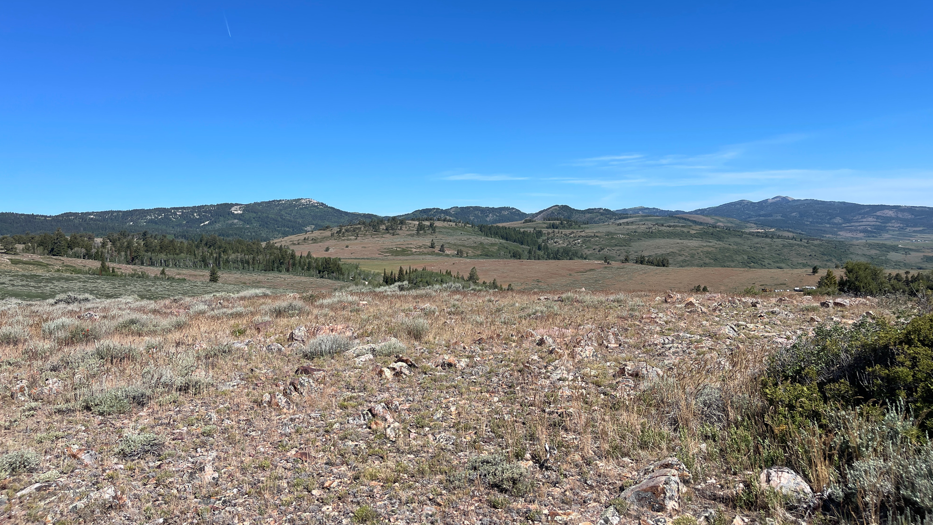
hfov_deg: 67.9
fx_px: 693
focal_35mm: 28
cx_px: 479
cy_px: 183
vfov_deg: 41.1
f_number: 1.6
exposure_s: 1/4348
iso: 32
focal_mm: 5.1
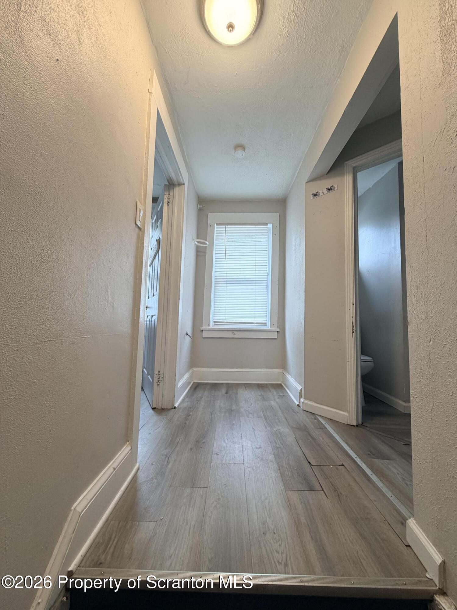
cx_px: 228
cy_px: 305
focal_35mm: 14
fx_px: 246
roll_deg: -1.6
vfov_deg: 102.1
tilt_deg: +3.6
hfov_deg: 85.7
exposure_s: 1/120
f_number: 2.2
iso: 160
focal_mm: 2.22
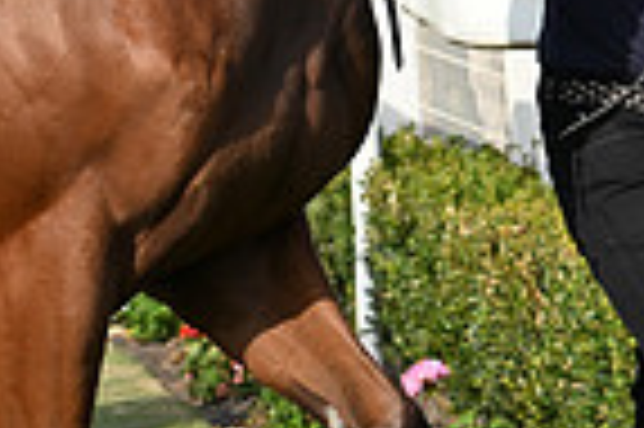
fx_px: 5664
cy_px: -372
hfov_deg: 6.5
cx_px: 113
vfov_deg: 4.3
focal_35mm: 317
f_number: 5.6
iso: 500
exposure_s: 1/2000
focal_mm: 78
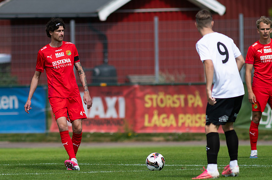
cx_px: 77
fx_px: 4886
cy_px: 98
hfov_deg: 3.2
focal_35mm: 648
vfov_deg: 2.1
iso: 140
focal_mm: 300
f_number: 3.2
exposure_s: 1/1600
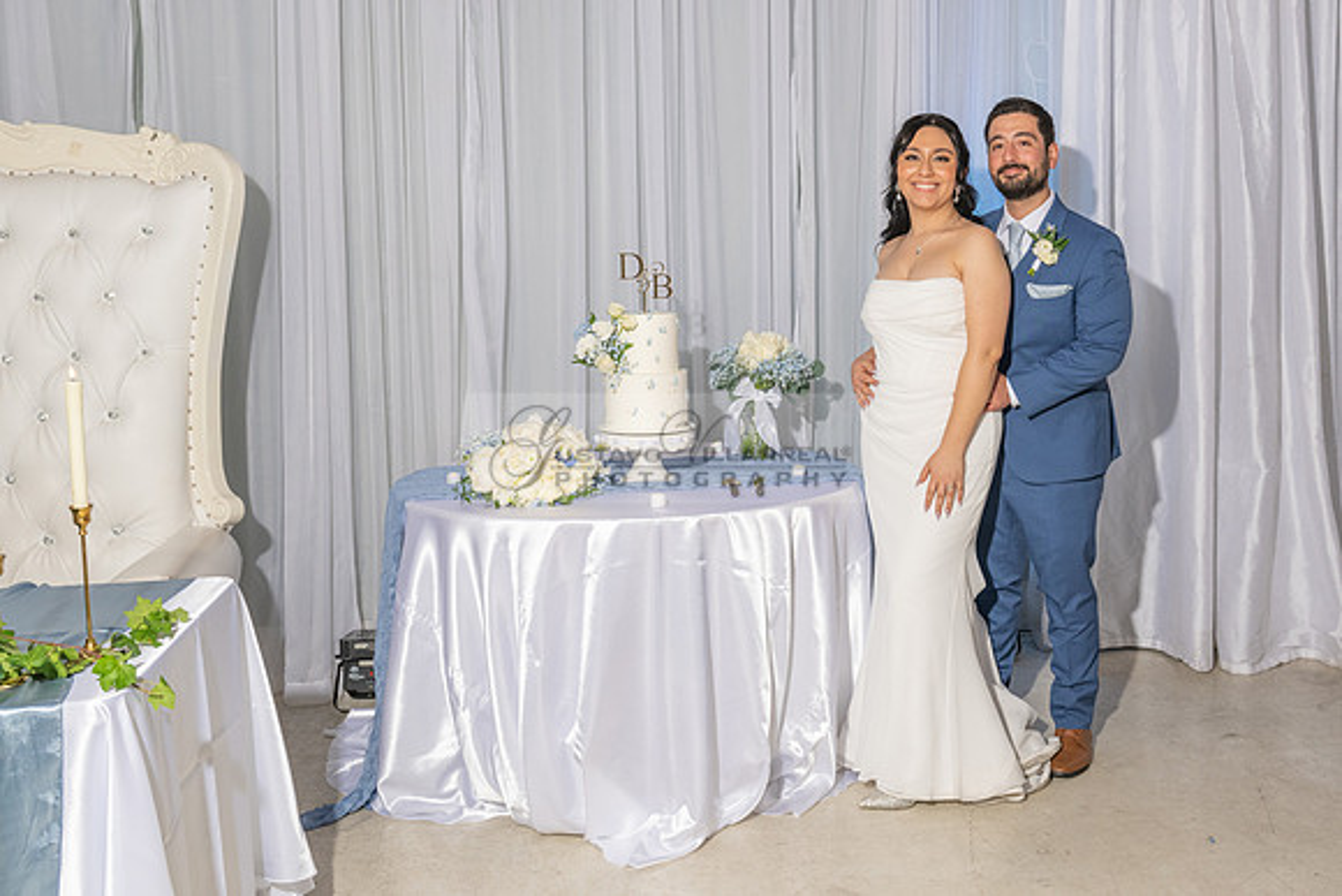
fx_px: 1421
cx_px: 897
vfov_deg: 34.9
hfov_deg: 49.6
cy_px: 392
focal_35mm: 38
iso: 640
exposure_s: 1/160
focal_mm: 28.5
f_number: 8
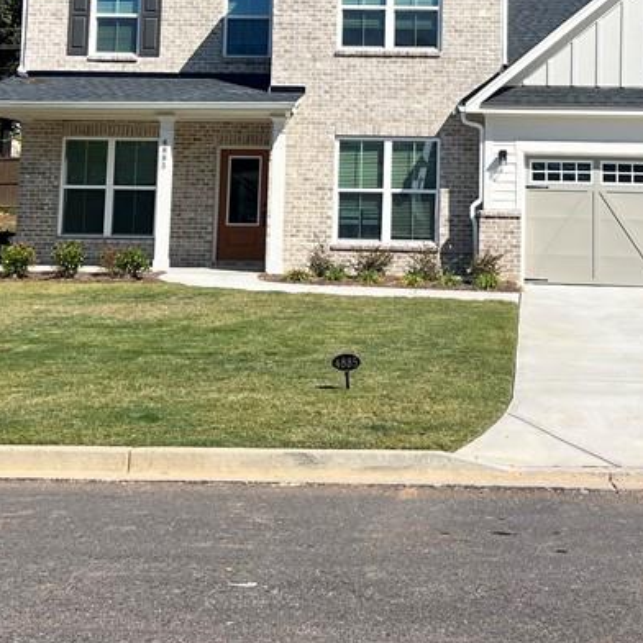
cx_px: 430
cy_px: 84
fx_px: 1261
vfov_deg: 27.7
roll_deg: -0.8
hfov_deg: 28.4
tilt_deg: +5.3
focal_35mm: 60
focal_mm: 5.7
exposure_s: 1/5882
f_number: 1.5
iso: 50
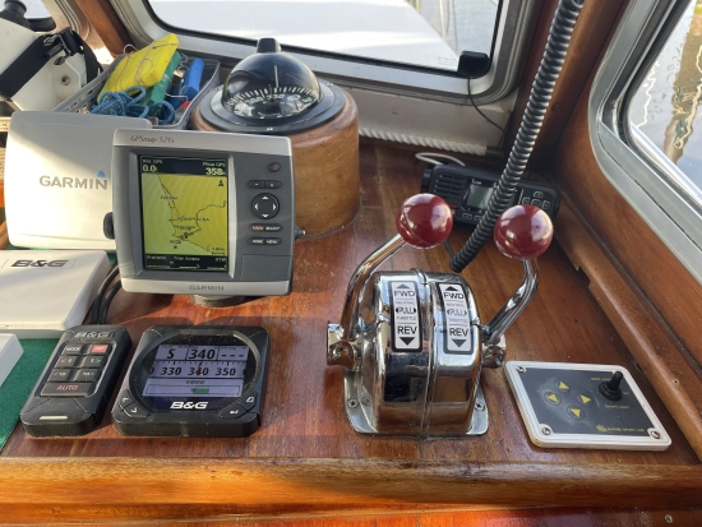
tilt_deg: -34.8
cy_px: 264
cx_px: 351
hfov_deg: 67.3
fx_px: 528
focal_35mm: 26
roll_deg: +5.3
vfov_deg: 53.1
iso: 40
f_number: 1.6
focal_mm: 4.2
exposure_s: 1/121
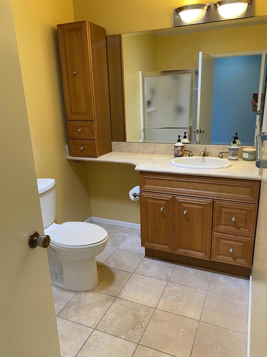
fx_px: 267
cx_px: 134
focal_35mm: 26
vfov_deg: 67.3
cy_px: 178
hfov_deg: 53.1
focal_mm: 4.25
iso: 80
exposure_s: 1/60
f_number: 1.8
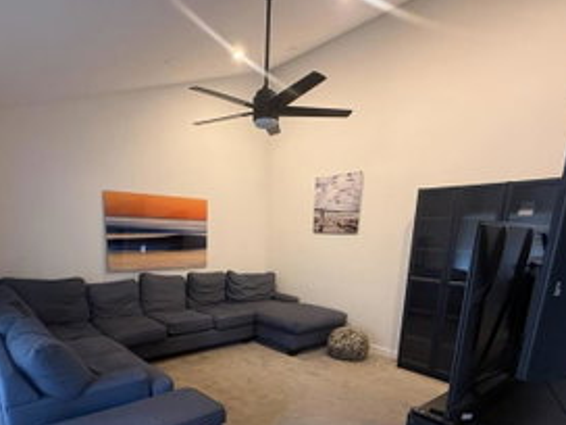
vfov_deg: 58.1
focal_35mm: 22
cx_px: 242
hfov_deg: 75.9
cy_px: 317
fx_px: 360
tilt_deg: -12.8
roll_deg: -0.9
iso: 640
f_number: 2.2
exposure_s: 1/60
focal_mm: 2.22
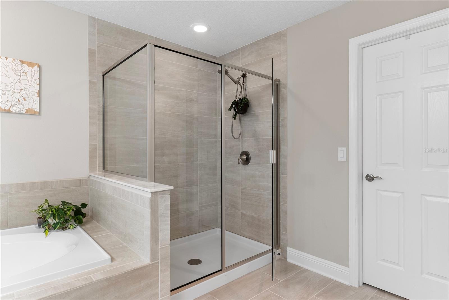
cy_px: 150
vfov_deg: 62.0
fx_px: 250
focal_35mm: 20
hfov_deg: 84.0
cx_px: 224
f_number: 5.6
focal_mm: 20
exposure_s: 1/4
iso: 400
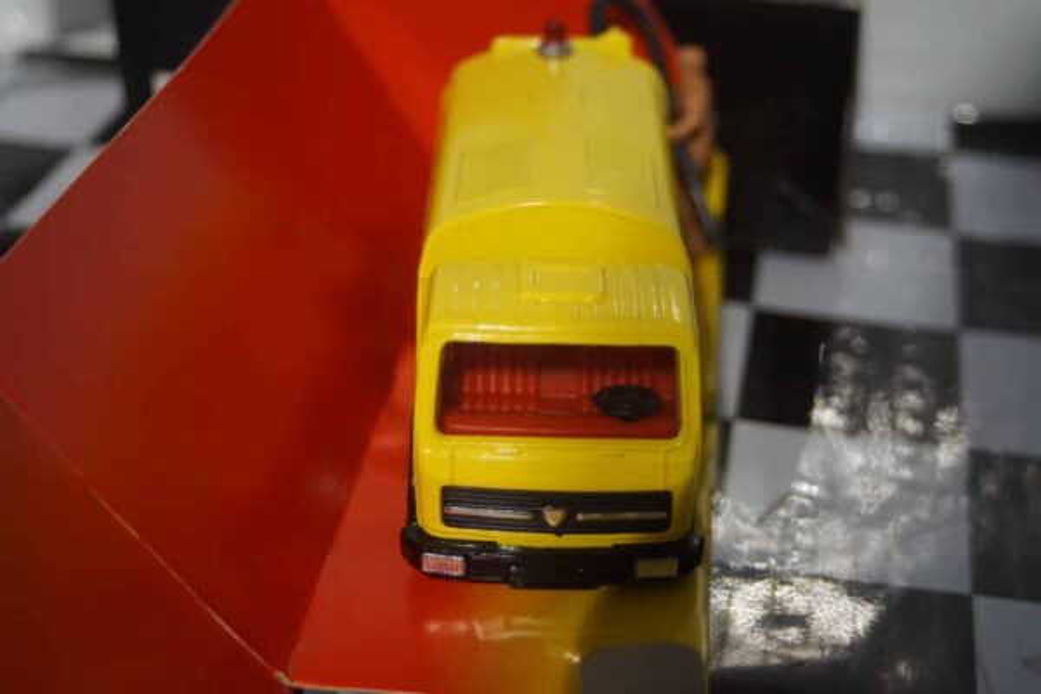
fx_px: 1518
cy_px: 347
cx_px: 520
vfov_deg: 25.8
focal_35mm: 52
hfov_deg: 37.9
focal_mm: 35
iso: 800
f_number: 4
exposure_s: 1/160
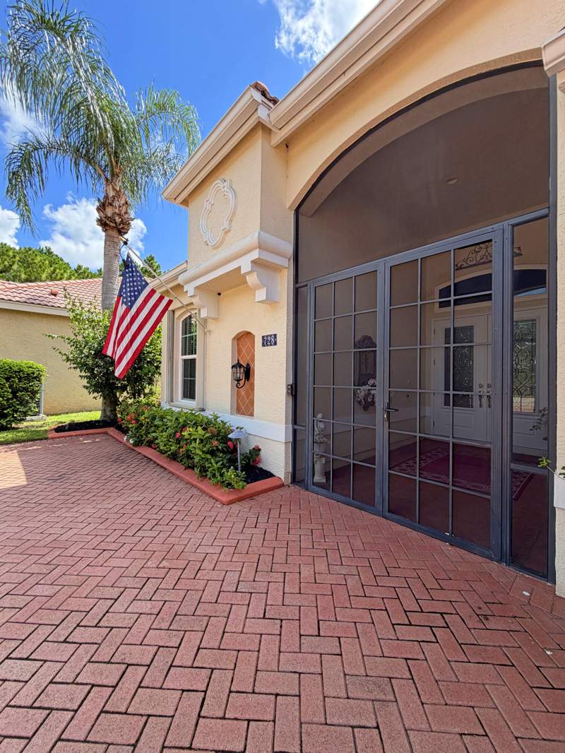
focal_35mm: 14
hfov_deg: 85.7
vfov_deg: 102.1
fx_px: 305
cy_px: 376
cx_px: 282
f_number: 2.2
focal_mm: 2.22
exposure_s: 1/502
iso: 40
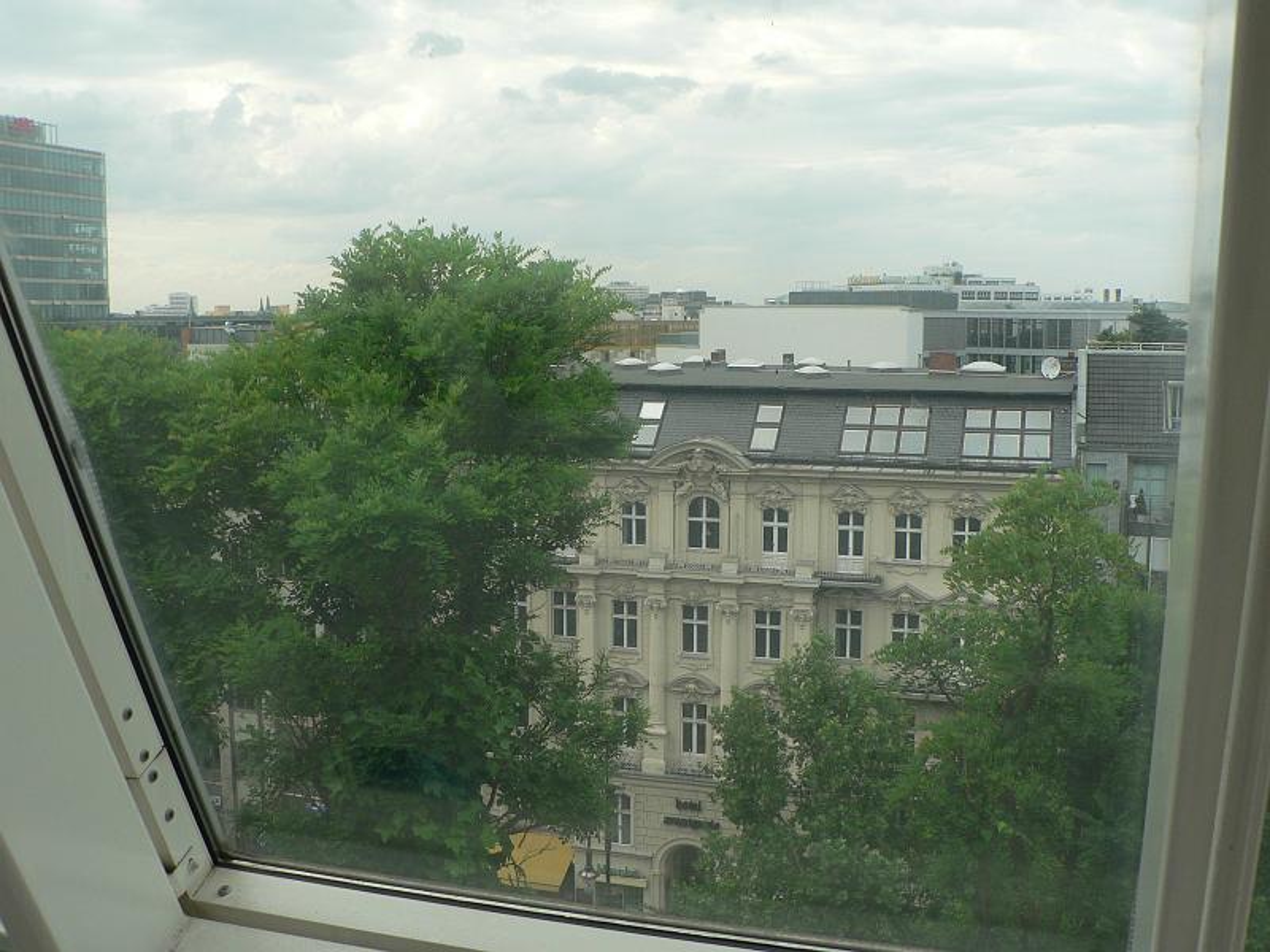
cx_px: 635
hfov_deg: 51.4
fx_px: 1321
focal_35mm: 36
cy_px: 476
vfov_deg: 39.7
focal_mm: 6
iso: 80
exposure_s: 1/200
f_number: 4
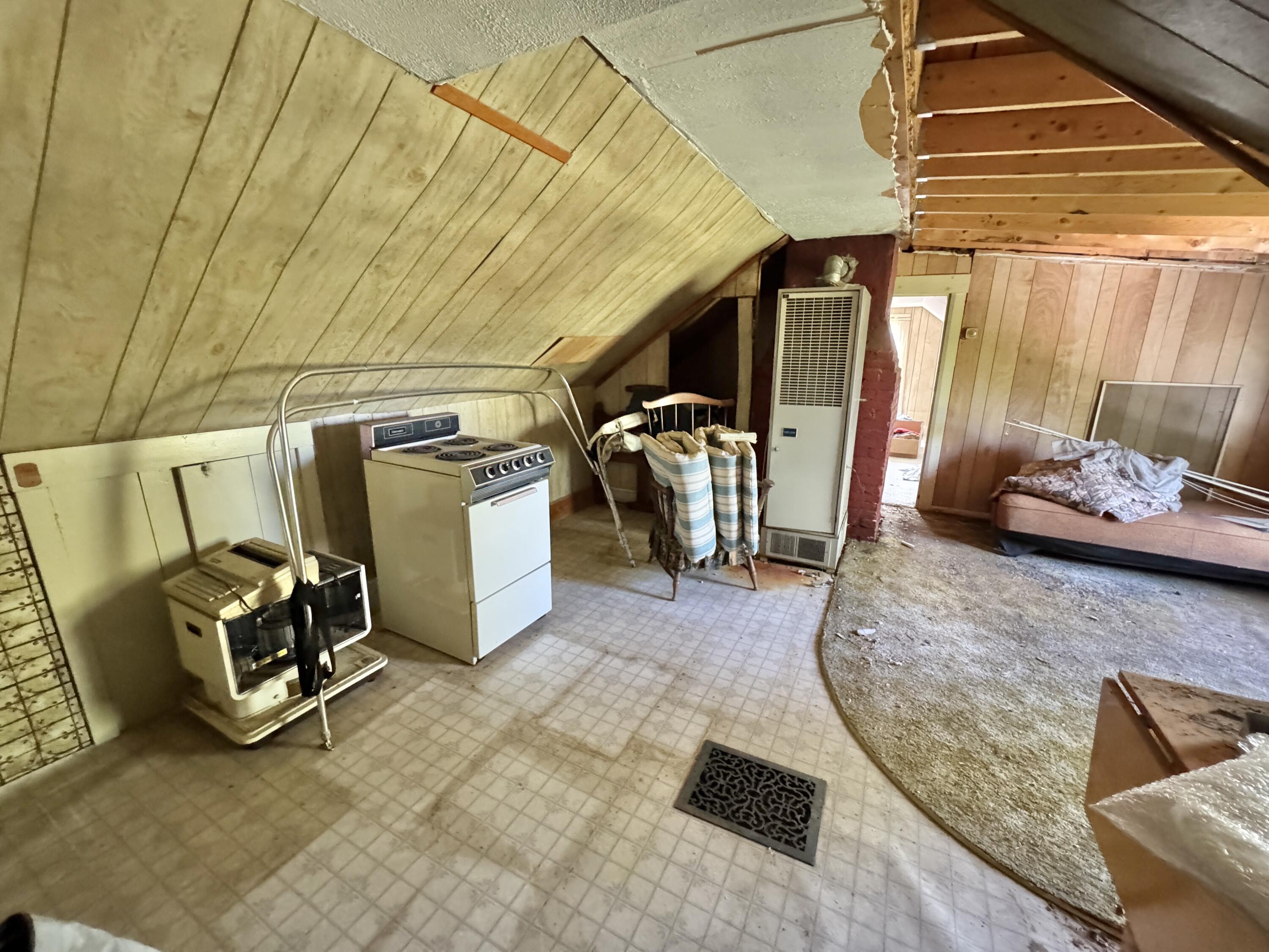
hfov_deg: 102.1
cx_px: 634
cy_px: 476
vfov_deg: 85.7
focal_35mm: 14
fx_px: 513
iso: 1250
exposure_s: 1/59
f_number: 2.2
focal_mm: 2.22
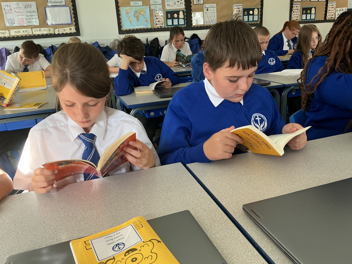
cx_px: 176
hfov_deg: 61.7
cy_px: 132
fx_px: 295
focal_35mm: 29
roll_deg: +3.0
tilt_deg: -18.9
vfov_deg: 48.2
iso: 50
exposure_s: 1/50
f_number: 1.8
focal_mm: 3
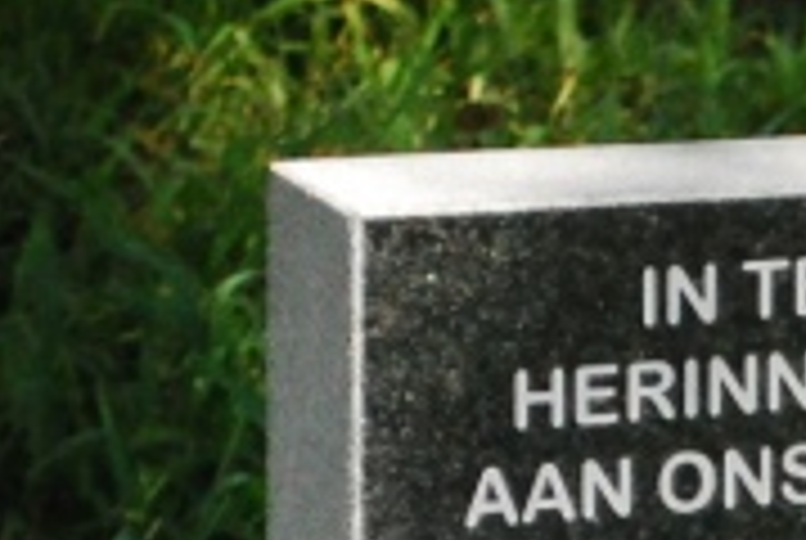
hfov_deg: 4.5
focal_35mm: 447
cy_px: 1177
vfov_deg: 3.1
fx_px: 10024
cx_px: 1756
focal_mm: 52
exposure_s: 1/3200
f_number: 5.6
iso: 1600
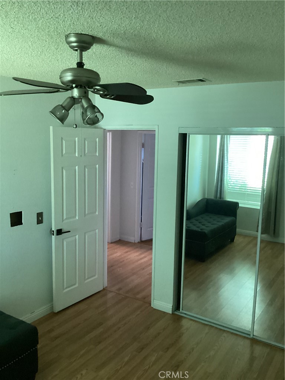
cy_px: 190
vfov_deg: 58.4
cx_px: 142
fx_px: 340
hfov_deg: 45.4
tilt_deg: -10.1
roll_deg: -1.2
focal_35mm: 31
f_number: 2.4
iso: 500
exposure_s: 1/30
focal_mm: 3.3
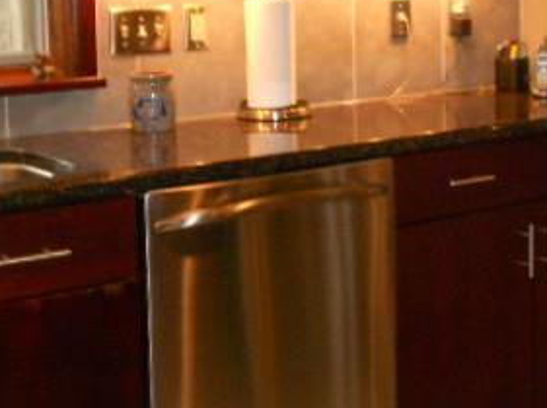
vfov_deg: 19.8
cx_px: 461
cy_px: 66
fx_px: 1152
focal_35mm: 73
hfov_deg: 26.1
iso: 400
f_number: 3.6
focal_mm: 5.8
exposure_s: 1/30
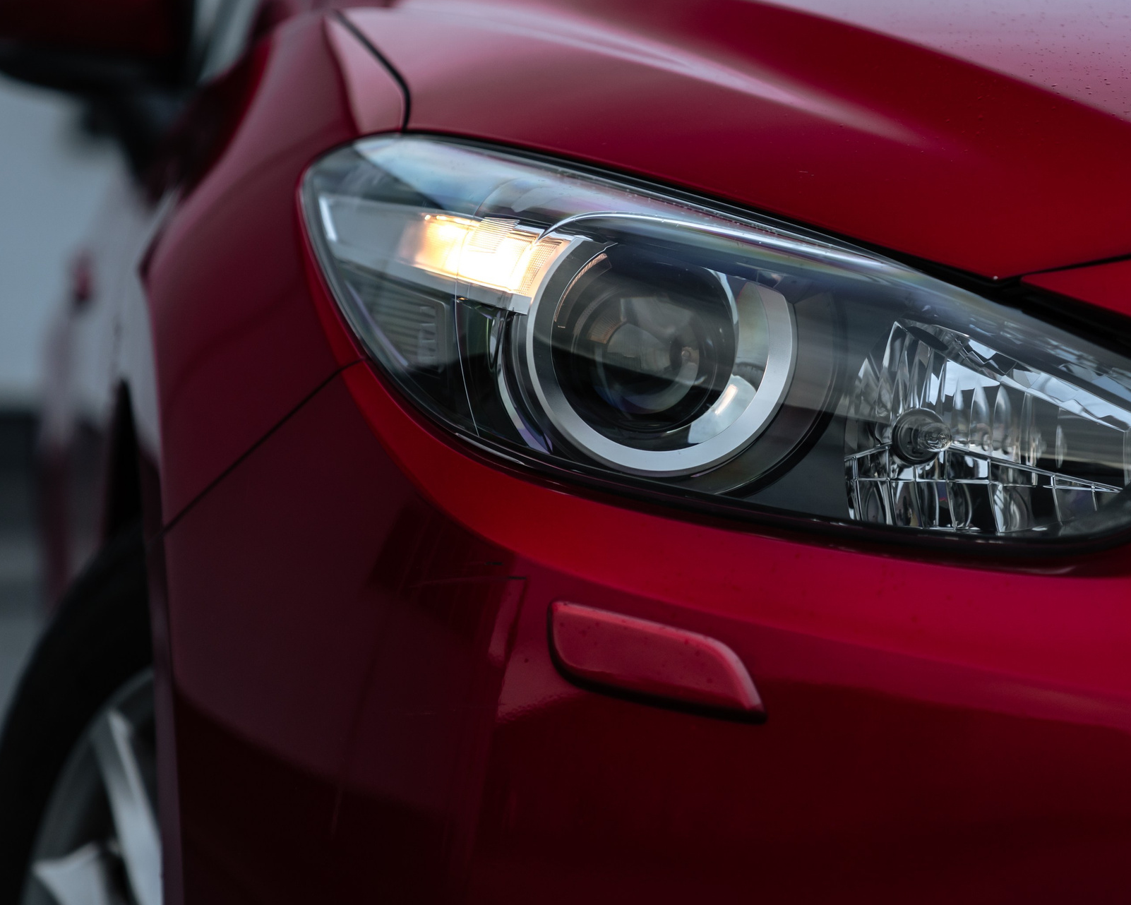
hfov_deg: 18.3
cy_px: 337
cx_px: 695
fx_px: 3515
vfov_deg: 14.7
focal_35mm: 105
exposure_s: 1/200
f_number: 2.8
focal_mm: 70
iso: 320
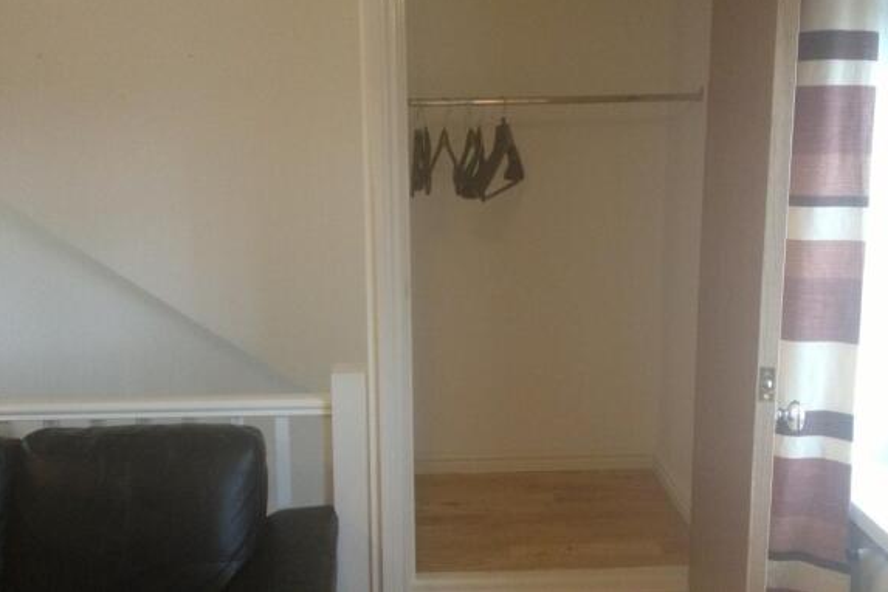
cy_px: 255
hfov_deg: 51.9
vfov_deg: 35.9
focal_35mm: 37
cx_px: 447
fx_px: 913
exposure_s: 1/20
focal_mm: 4.28
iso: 320
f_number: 2.4
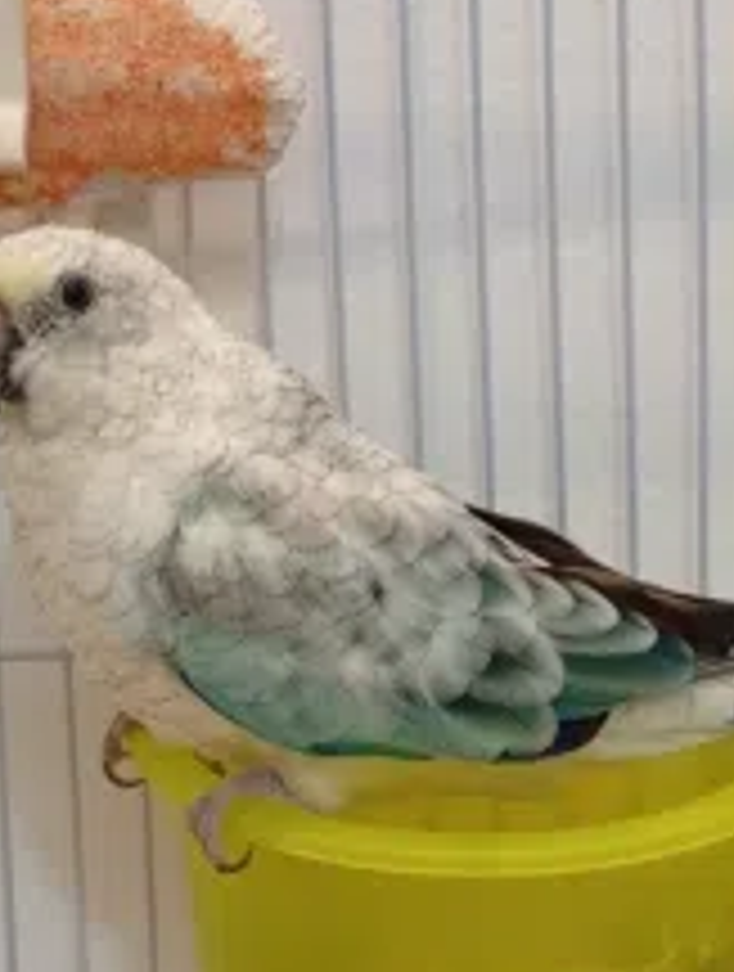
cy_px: 558
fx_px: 2337
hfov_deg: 17.8
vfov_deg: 23.5
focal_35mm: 83
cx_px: 401
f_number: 1.8
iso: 145
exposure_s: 1/60
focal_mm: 3.84
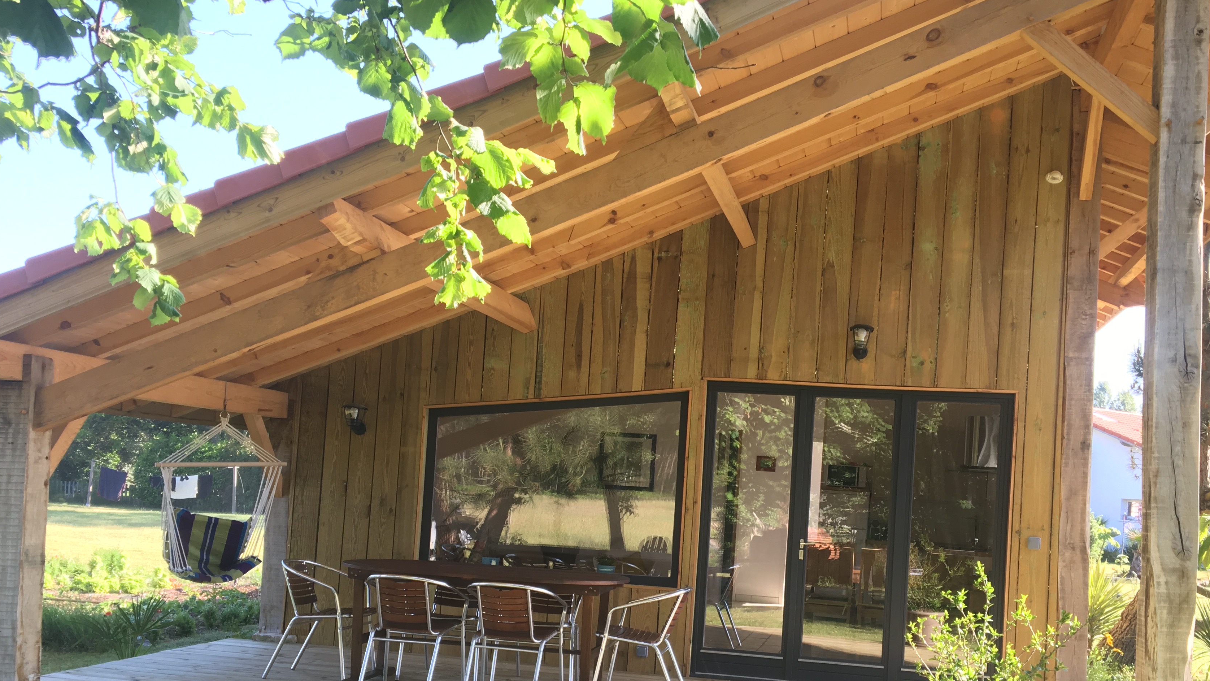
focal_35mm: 38
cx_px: 642
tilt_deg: +1.4
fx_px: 1219
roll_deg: -3.1
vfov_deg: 30.9
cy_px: 464
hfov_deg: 52.7
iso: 25
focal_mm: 4.15
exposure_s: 1/100
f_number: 2.2
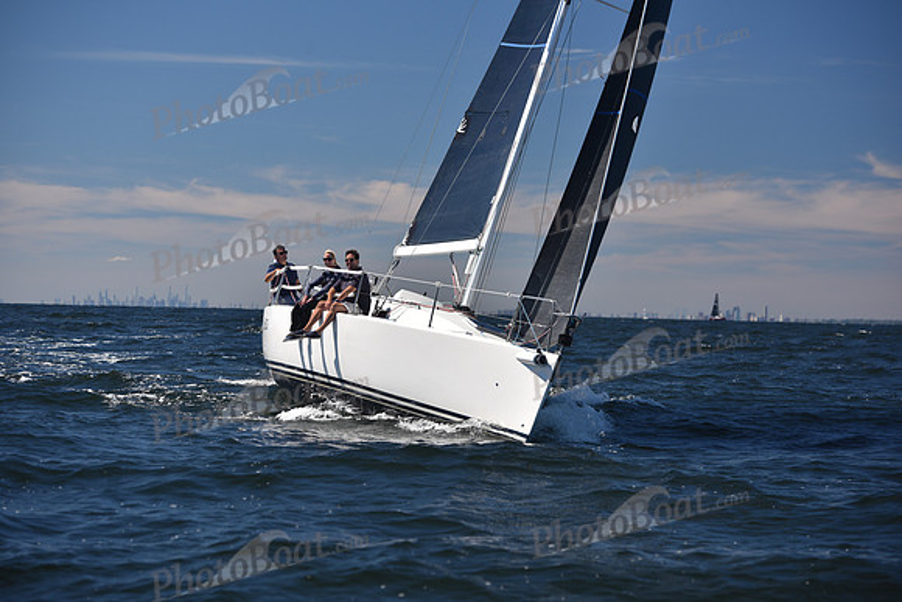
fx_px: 2757
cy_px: 301
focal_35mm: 110
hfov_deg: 18.6
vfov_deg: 12.5
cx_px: 451
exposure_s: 1/1000
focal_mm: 110
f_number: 4.5
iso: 200
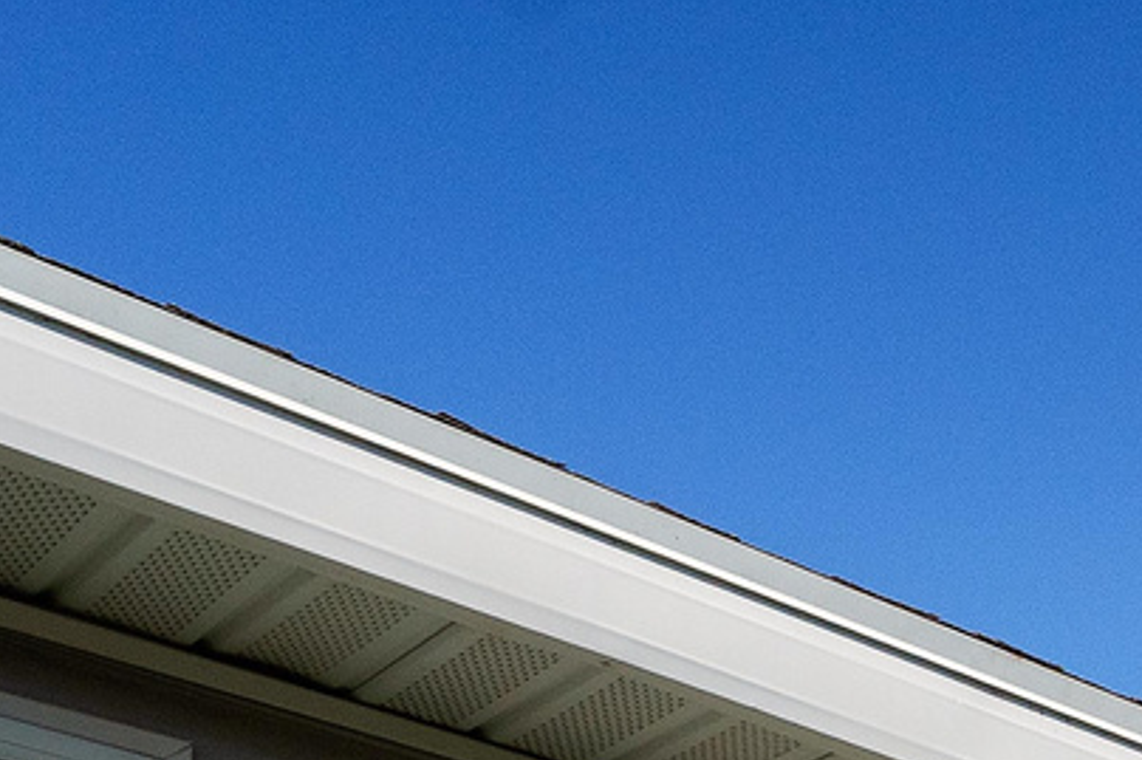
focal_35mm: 71
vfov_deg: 13.4
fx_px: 2251
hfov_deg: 25.1
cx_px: 1442
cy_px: 1892
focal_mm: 14
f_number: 8
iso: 400
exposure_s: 1/2500
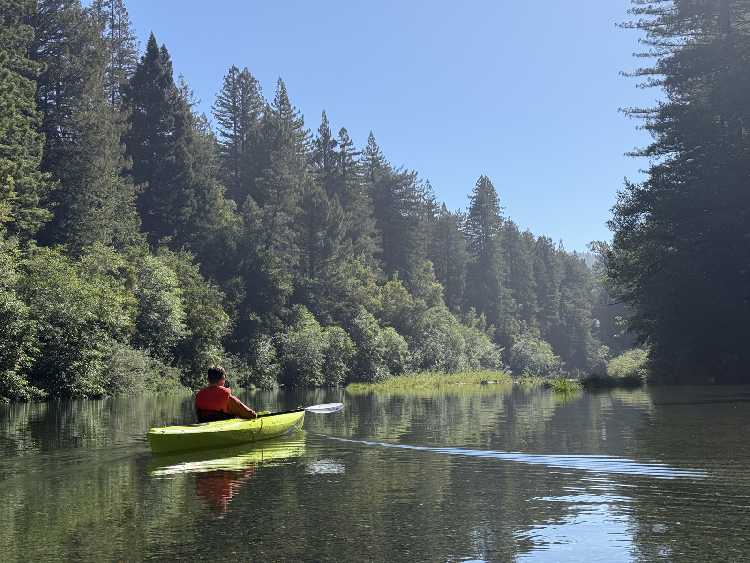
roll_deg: +1.4
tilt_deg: +6.2
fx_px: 1040
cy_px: 282
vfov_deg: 30.3
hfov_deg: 39.7
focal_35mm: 48
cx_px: 375
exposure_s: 1/3704
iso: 64
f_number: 1.78
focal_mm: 6.76
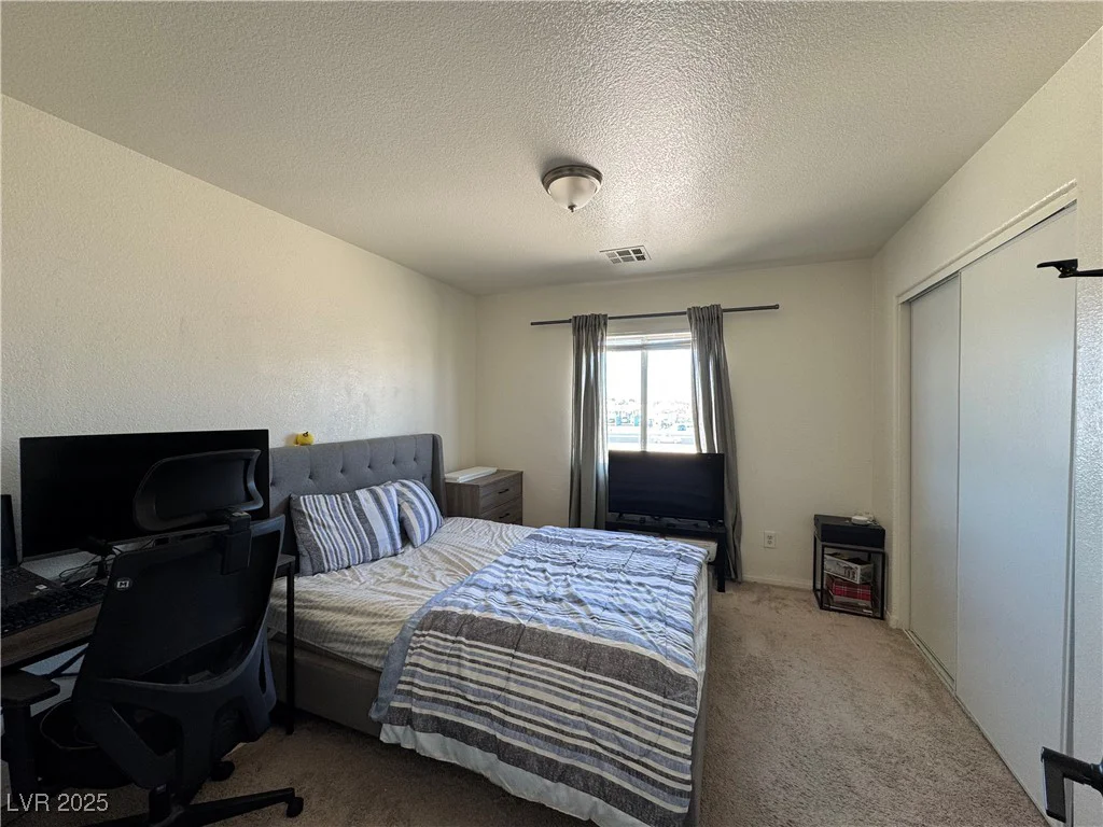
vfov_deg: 85.7
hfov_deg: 102.1
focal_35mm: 14
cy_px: 414
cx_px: 552
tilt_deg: -1.4
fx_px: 446
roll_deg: +0.1
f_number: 2.2
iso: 100
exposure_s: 1/99
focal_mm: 2.22
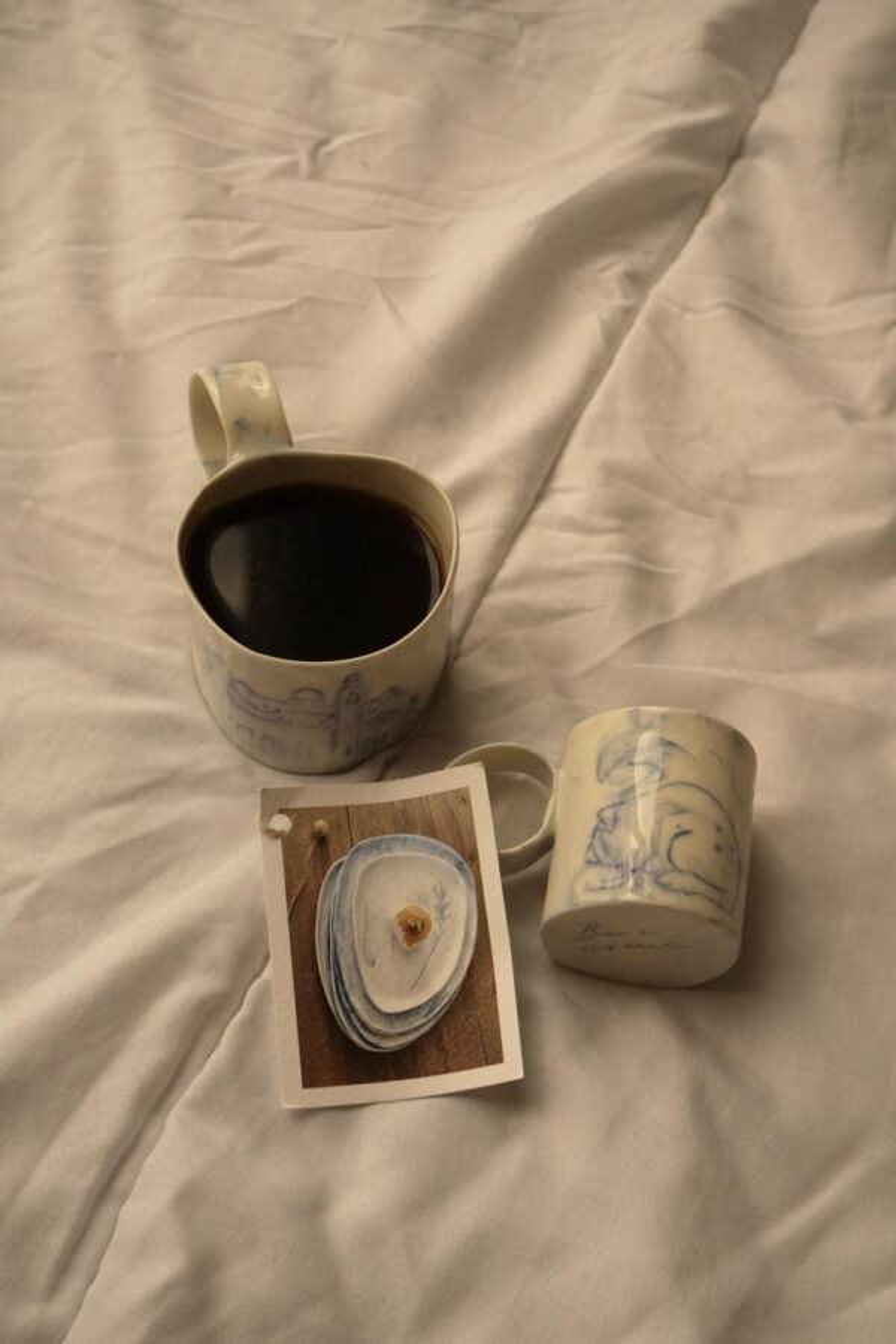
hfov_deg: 33.0
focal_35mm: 40
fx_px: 1512
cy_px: 672
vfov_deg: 47.9
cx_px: 448
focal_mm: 27
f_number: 5.6
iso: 1250
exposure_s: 1/640
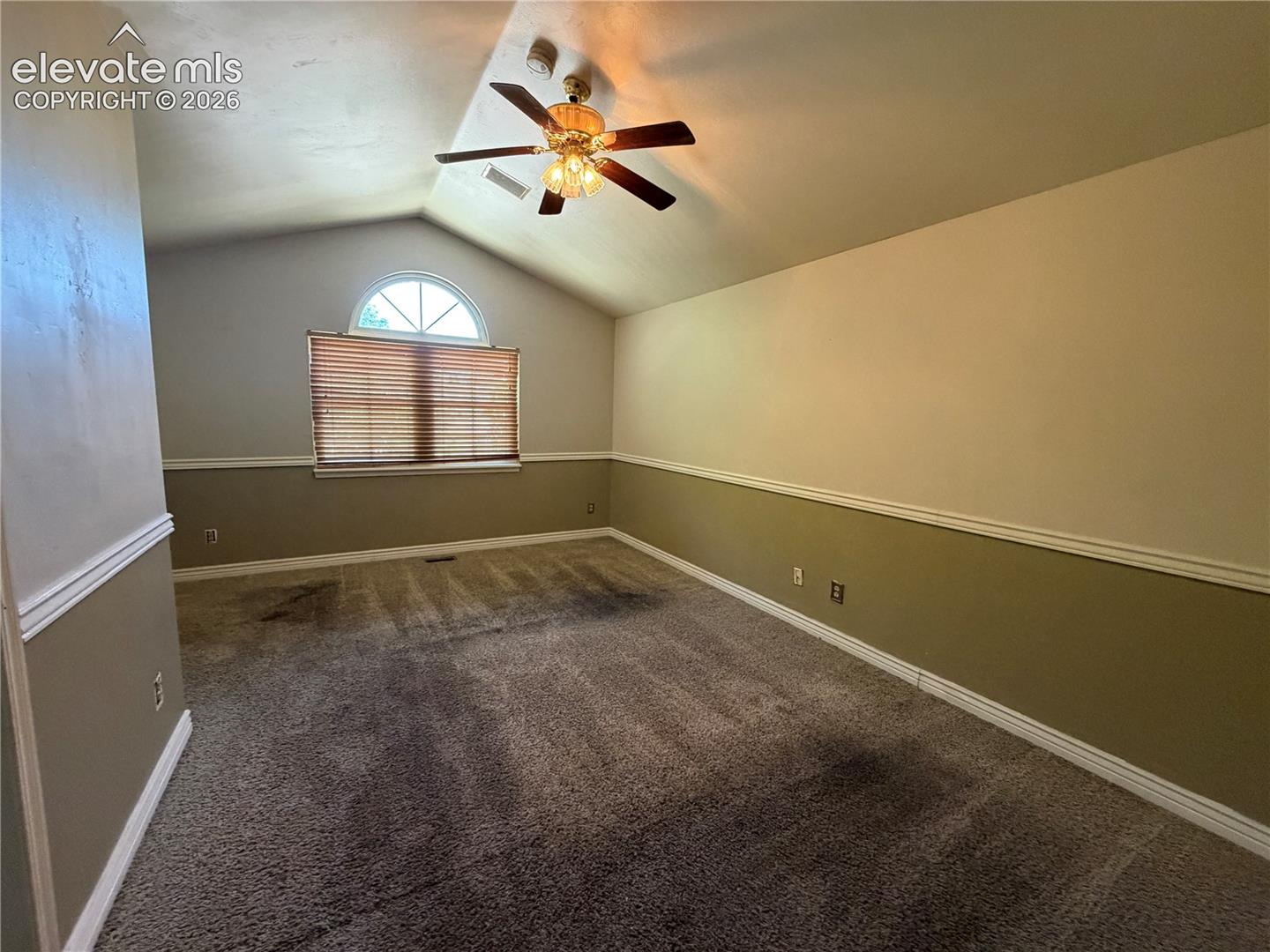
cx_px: 635
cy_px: 476
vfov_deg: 85.7
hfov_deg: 102.1
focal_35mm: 14
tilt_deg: -7.4
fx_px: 514
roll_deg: -1.9
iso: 400
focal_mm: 2.22
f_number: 2.2
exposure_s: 1/60
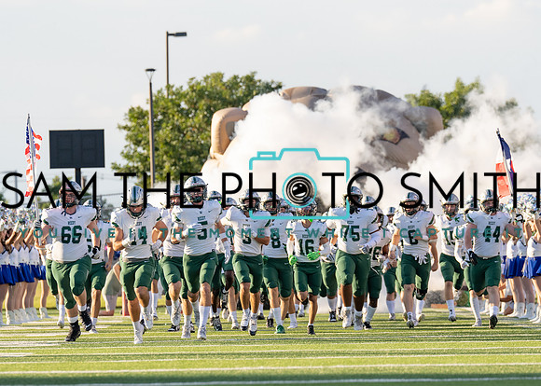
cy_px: 261
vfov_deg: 4.5
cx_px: 293
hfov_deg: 6.3
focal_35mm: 320
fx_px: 4920
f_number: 4
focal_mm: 200
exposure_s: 1/1600
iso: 400
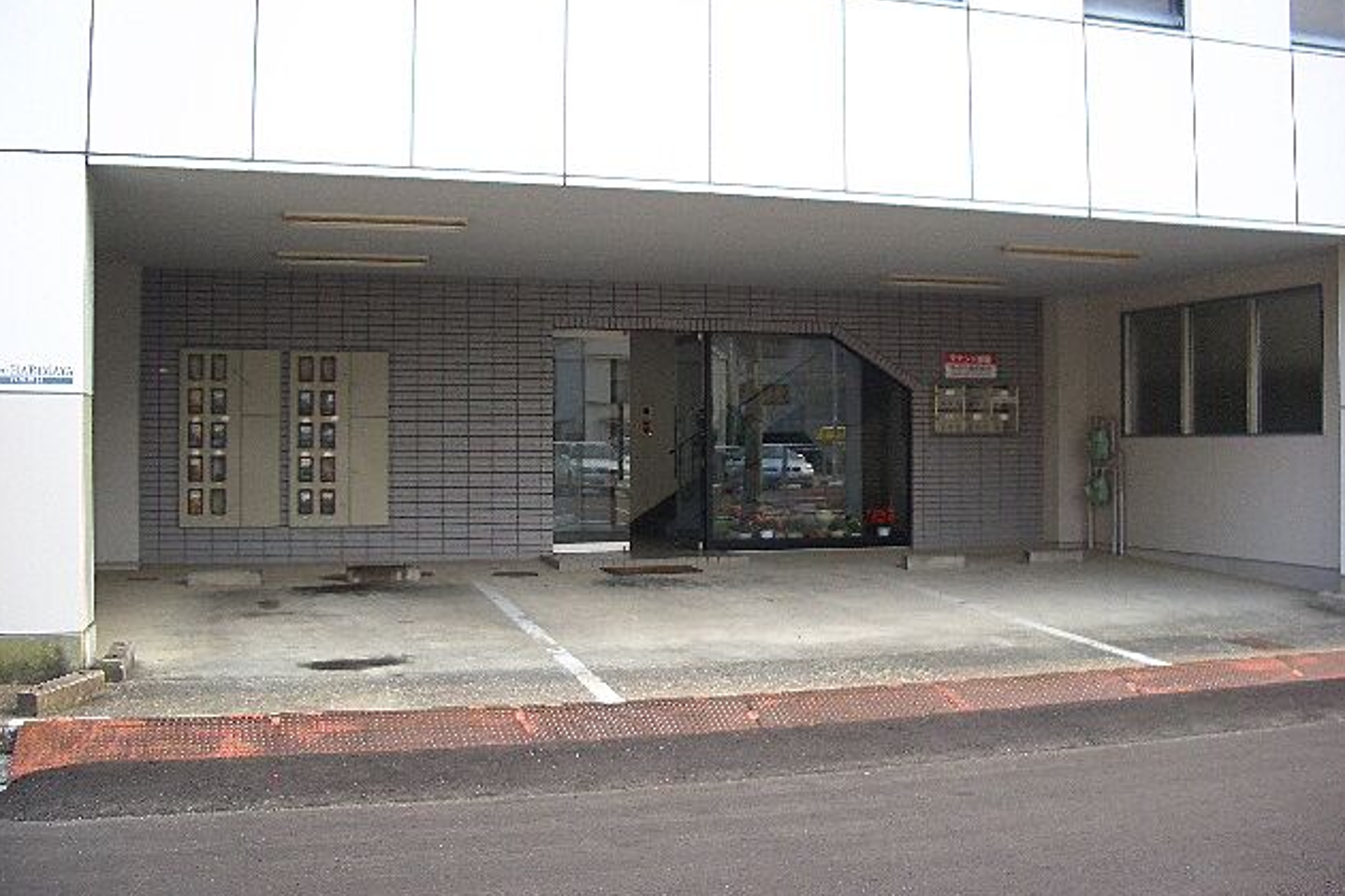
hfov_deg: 51.9
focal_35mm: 37
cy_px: 420
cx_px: 675
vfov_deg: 35.9
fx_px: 1382
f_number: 2.6
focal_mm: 5.8
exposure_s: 1/200
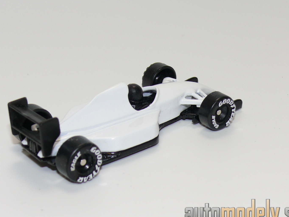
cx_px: 136
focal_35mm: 105
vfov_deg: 14.1
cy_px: 103
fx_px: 877
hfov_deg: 18.7
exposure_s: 1/30
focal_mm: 12.5
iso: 100
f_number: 4
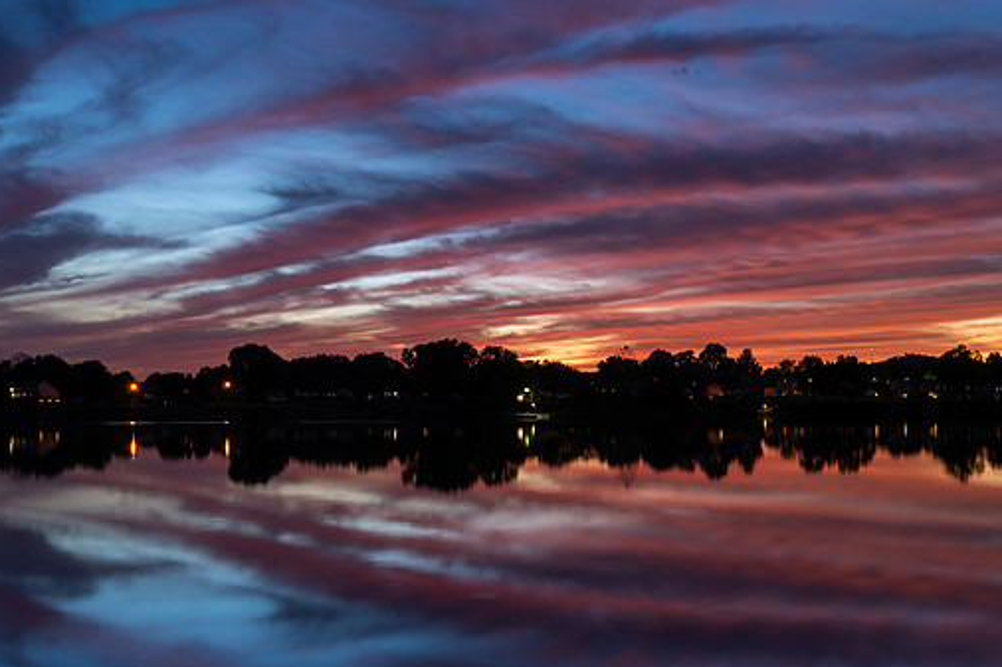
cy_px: 367
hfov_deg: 47.3
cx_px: 575
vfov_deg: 32.6
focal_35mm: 41
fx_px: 1141
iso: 100
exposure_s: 2
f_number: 11
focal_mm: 35
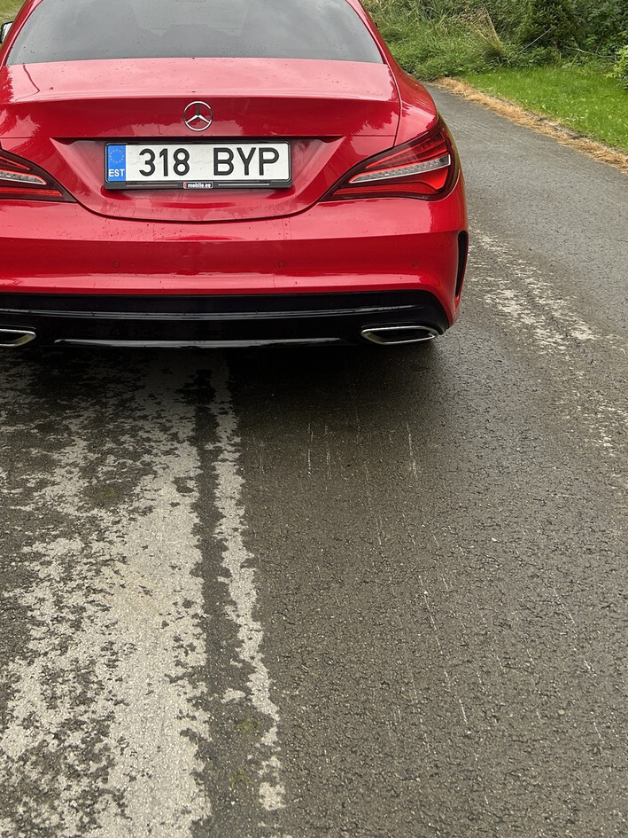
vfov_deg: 40.6
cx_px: 185
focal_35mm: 44
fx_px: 1064
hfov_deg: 32.5
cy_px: 135
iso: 50
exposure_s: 1/466
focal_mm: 5.7
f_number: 1.5
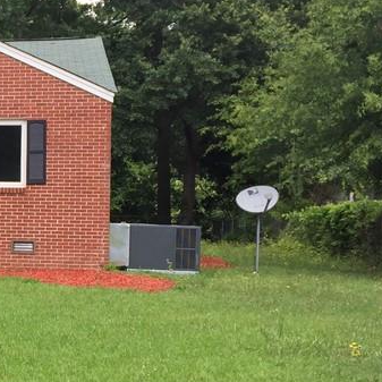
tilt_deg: -0.6
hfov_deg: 19.8
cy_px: 229
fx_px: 974
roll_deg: +0.3
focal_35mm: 78
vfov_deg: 22.2
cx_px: -159
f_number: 2.2
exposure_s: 1/295
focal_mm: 4.15
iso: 32
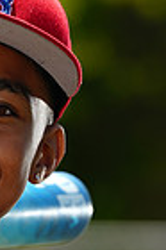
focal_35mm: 831
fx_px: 5762
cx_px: -101
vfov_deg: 2.5
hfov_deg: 1.6
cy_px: 289
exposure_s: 1/250
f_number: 5
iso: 50
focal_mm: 200
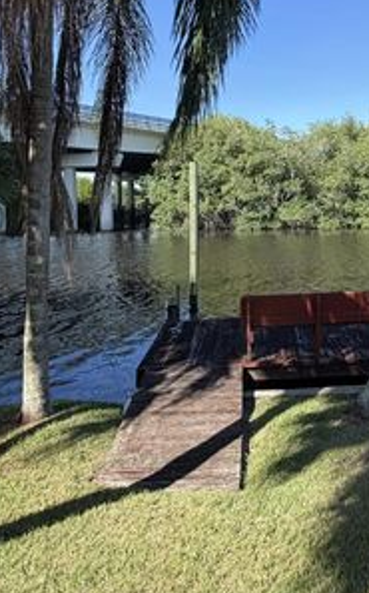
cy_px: 196
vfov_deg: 58.3
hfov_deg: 37.9
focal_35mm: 32
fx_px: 516
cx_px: 297
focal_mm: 2.22
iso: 40
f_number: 2.2
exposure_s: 1/717
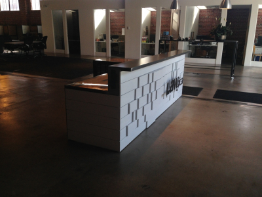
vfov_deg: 42.9
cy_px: 98
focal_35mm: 33
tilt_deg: -15.9
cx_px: 131
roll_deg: -1.0
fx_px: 250
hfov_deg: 55.4
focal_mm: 4.12
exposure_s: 1/120
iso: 64
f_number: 2.4
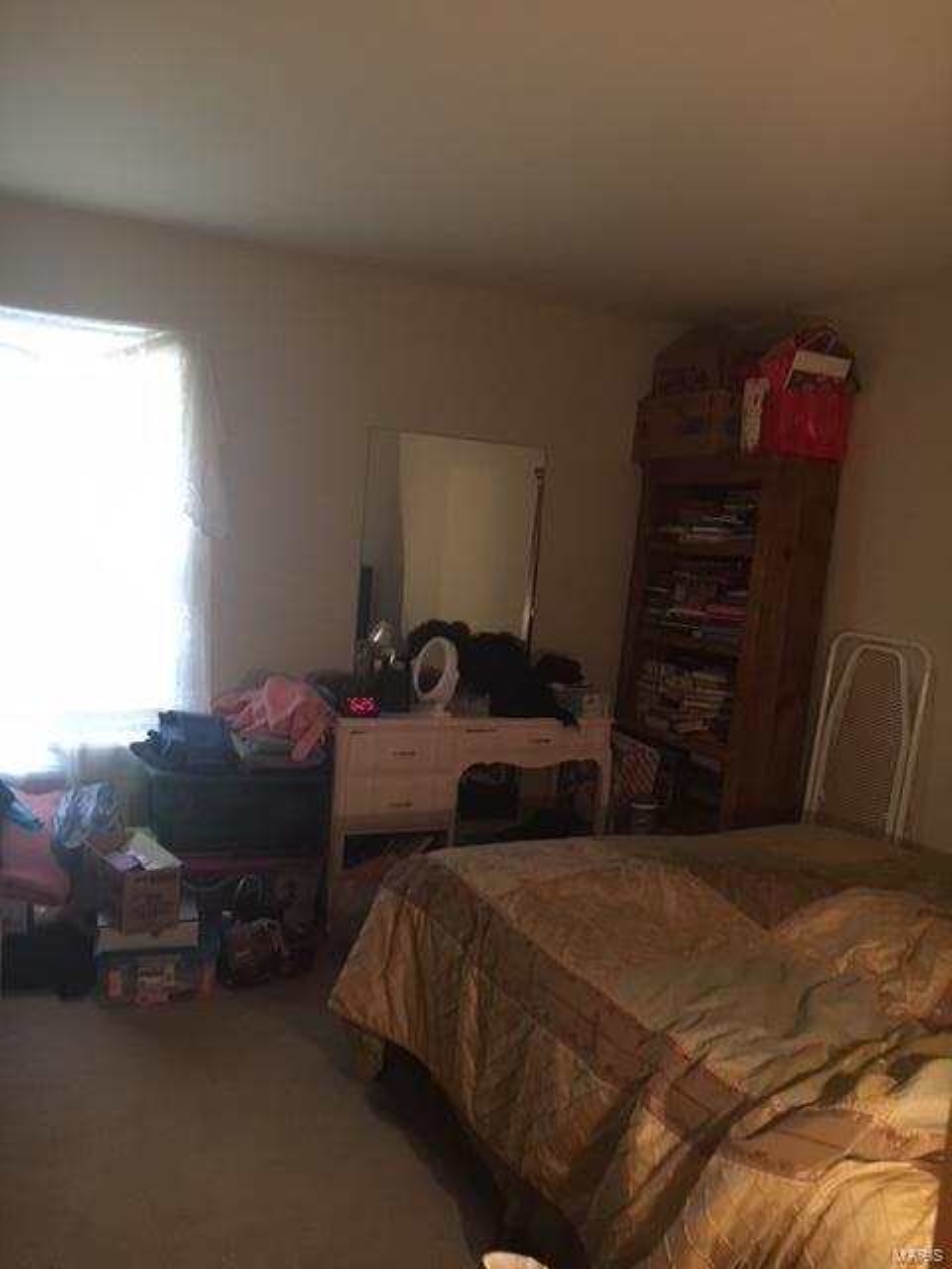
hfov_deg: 48.2
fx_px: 1063
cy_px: 634
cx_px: 476
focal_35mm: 29
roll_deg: -3.3
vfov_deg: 61.7
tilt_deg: -6.9
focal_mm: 4.15
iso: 250
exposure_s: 1/15
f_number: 2.2
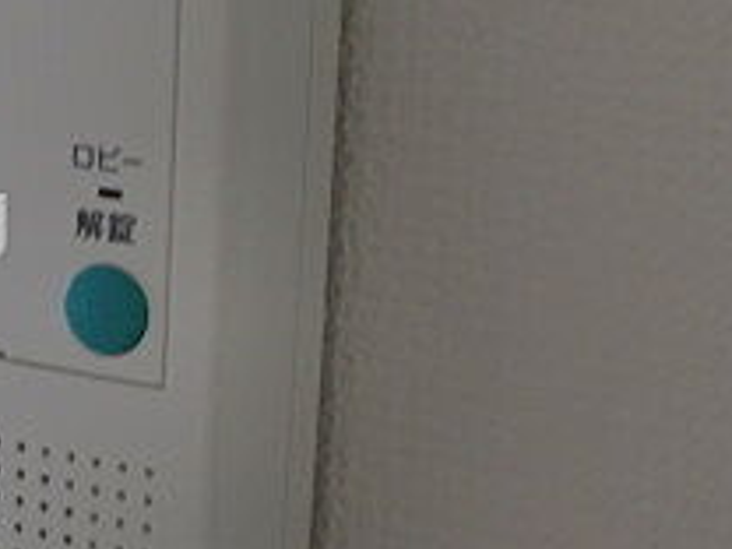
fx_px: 2347
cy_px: 218
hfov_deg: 16.7
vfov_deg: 13.3
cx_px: -215
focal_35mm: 111
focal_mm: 6.3
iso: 200
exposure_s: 1/60
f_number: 2.8
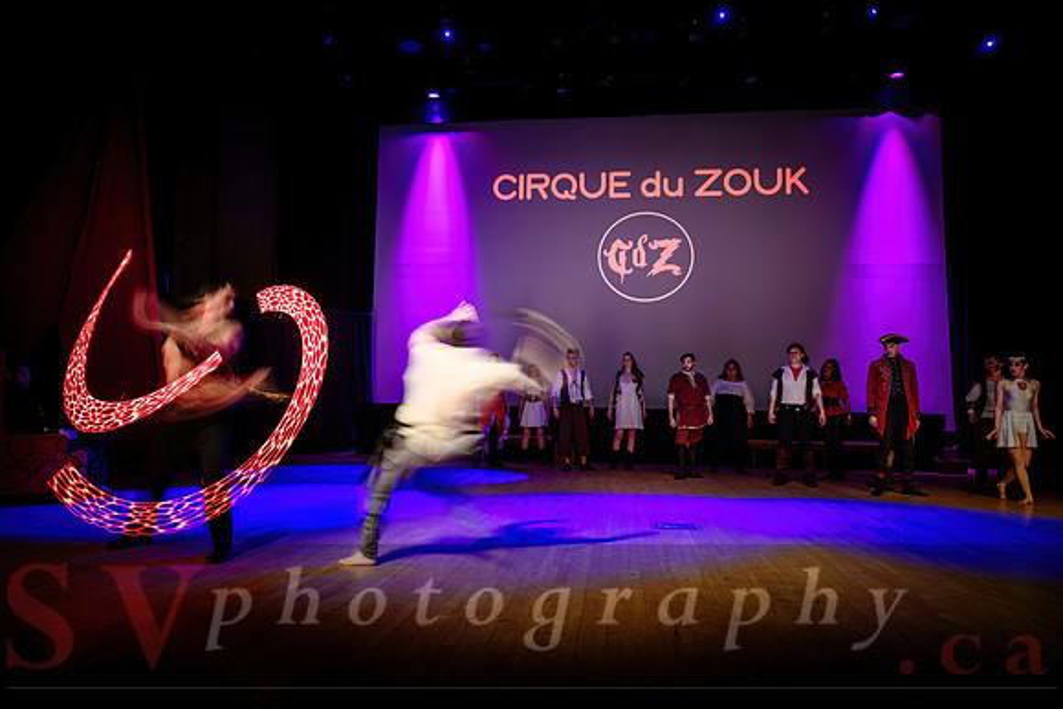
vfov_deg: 53.2
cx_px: 532
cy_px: 354
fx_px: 709
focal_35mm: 24
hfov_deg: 73.7
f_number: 2.8
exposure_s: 1/5
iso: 64
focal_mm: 24
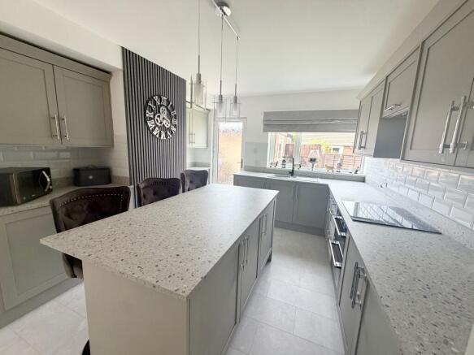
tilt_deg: -8.3
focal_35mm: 14
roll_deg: -1.7
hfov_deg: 102.1
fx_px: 192
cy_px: 178
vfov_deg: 85.7
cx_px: 237
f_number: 2.2
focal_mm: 2.22
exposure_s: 1/121
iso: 80
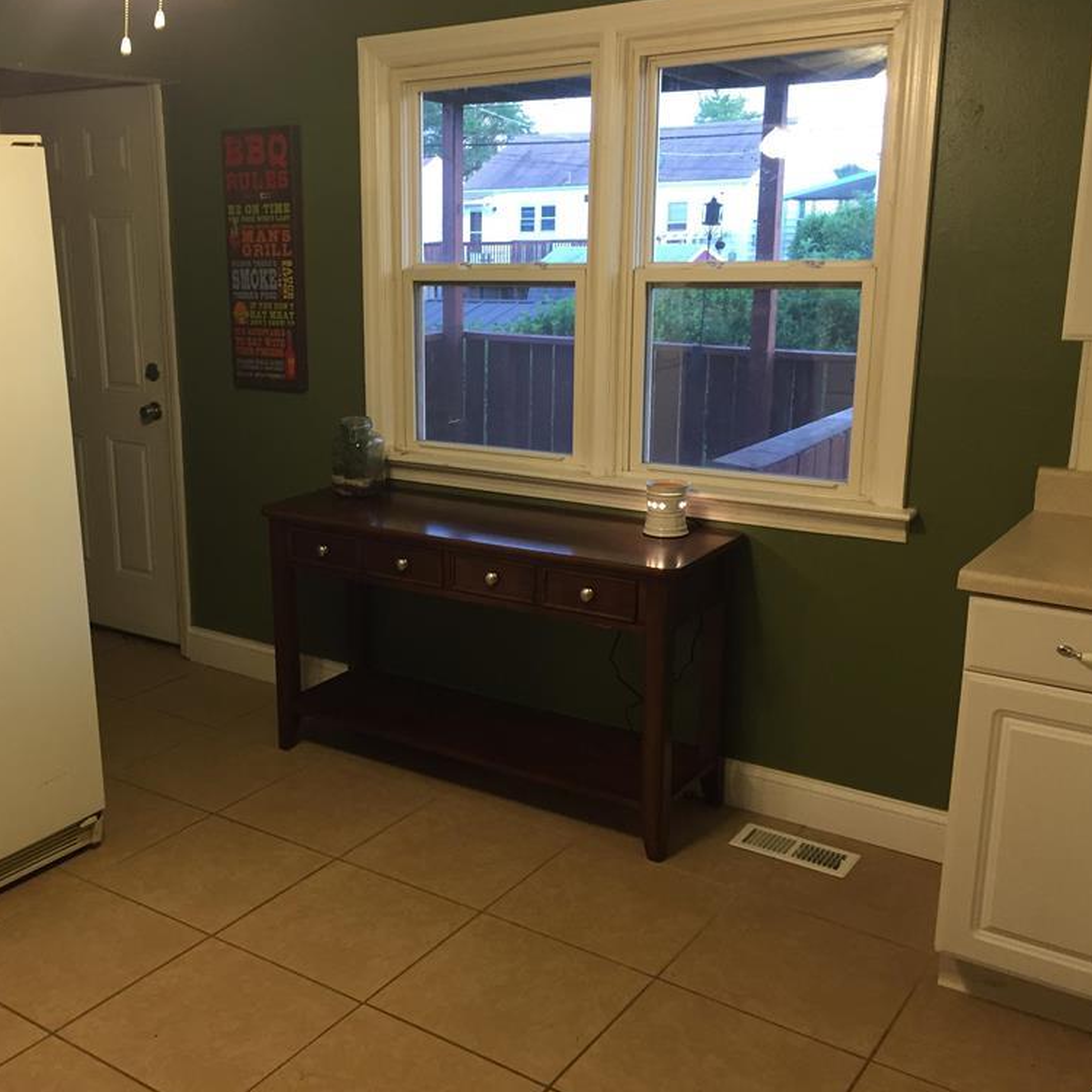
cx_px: 390
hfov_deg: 46.7
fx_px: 1249
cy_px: 545
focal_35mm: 35
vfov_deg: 47.2
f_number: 2.2
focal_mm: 4.15
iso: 125
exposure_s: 1/30
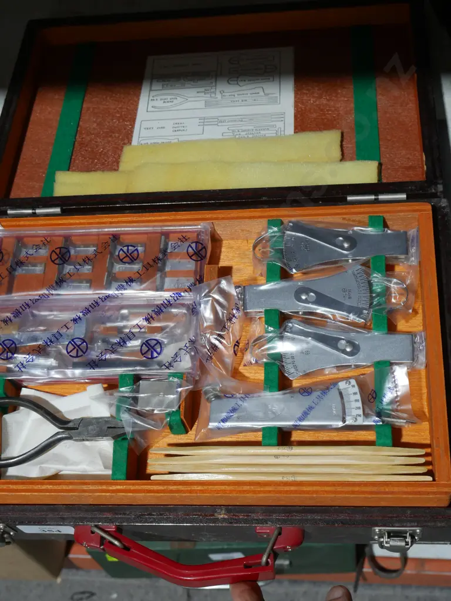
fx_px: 903
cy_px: 300
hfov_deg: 28.0
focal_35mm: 52
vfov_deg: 36.8
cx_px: 226
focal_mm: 26
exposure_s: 1/60
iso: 800
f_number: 7.1
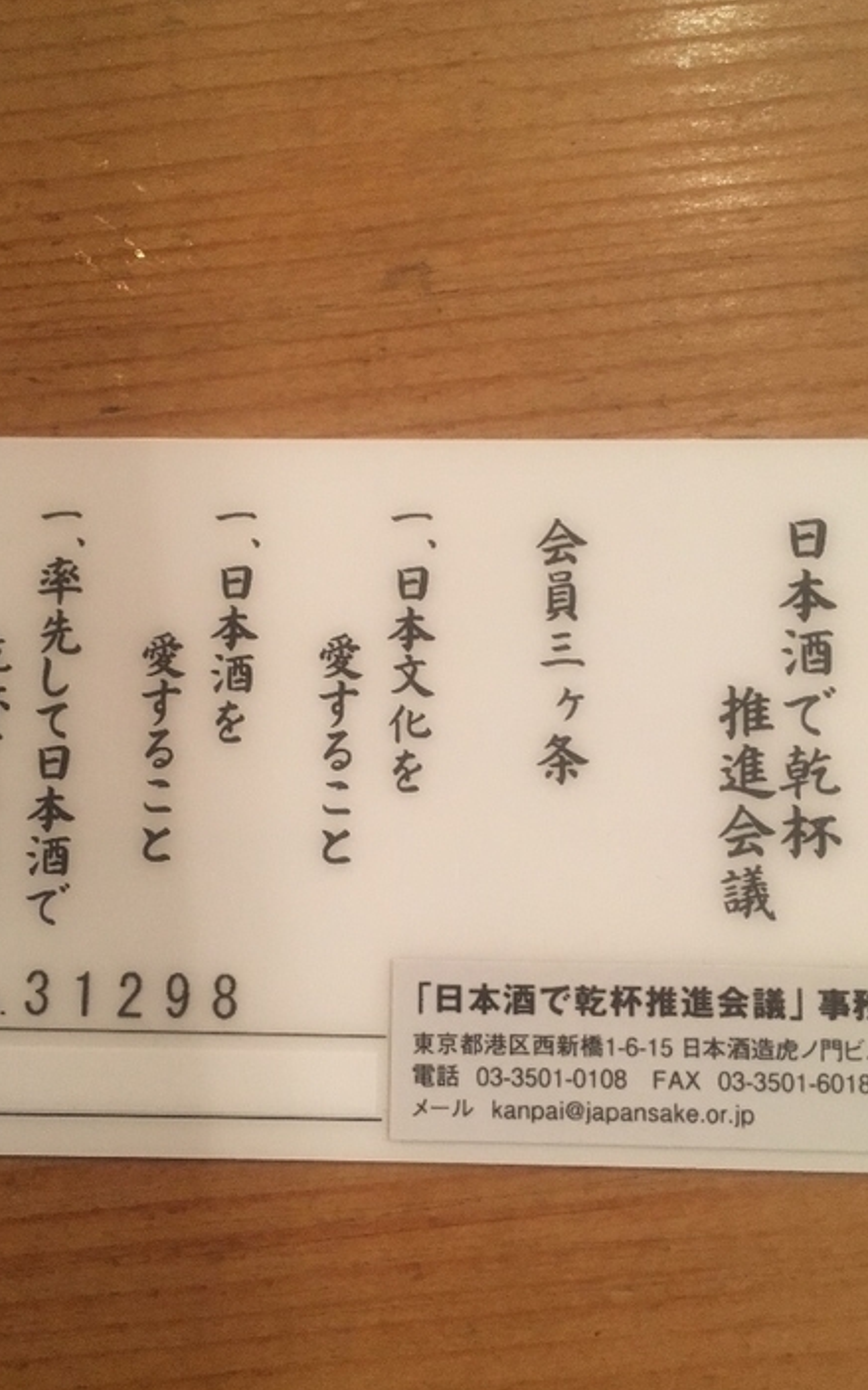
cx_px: 390
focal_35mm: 35
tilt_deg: -83.3
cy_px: 739
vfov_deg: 55.3
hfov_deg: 36.2
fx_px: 1326
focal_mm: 4.15
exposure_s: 1/30
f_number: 2.2
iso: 200
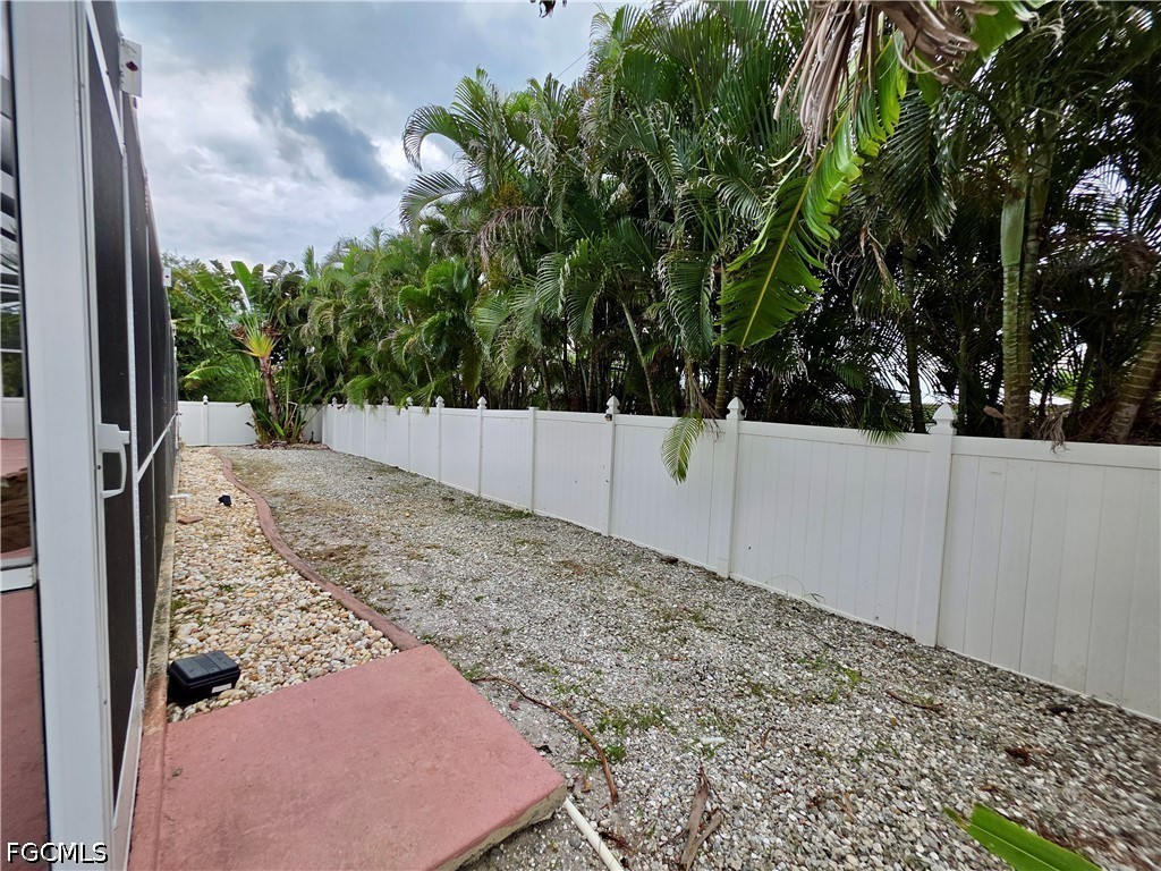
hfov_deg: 106.2
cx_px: 580
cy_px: 436
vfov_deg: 89.9
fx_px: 436
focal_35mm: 13
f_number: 1.9
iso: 40
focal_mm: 2.2
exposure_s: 1/585
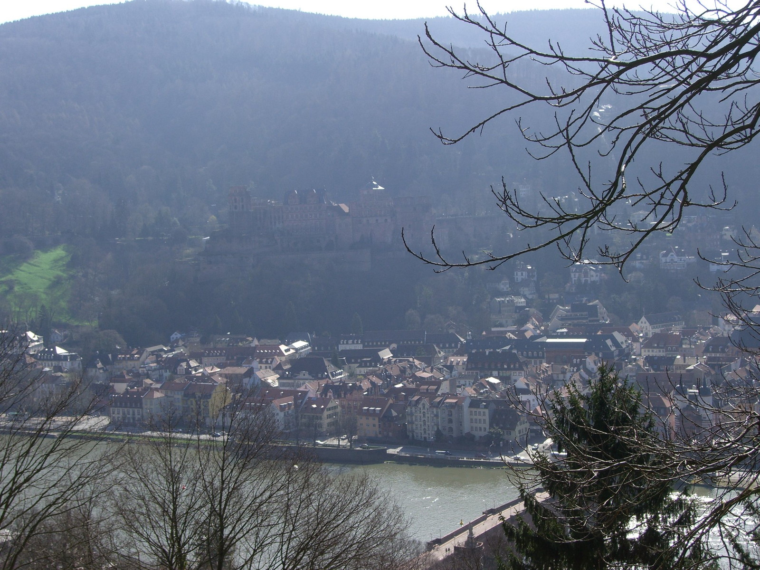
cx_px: 380
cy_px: 285
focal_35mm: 57
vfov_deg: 25.7
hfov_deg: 33.8
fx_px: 1251
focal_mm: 11.8
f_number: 5
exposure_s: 1/400
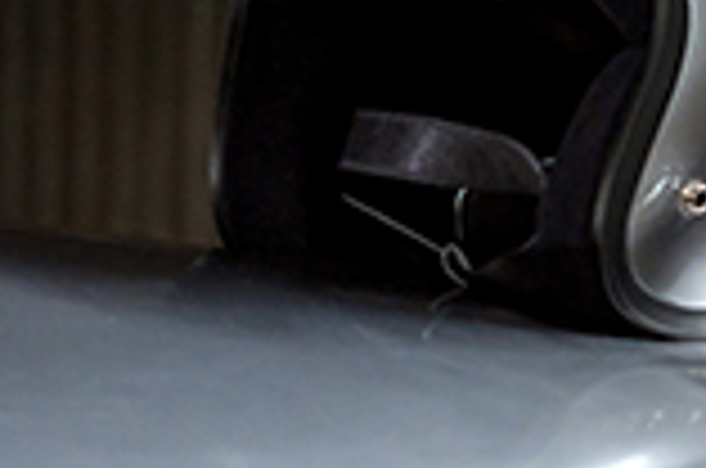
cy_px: 623
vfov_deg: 5.1
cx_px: 809
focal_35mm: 268
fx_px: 5245
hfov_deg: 7.6
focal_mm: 56
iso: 1250
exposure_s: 1/125
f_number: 4
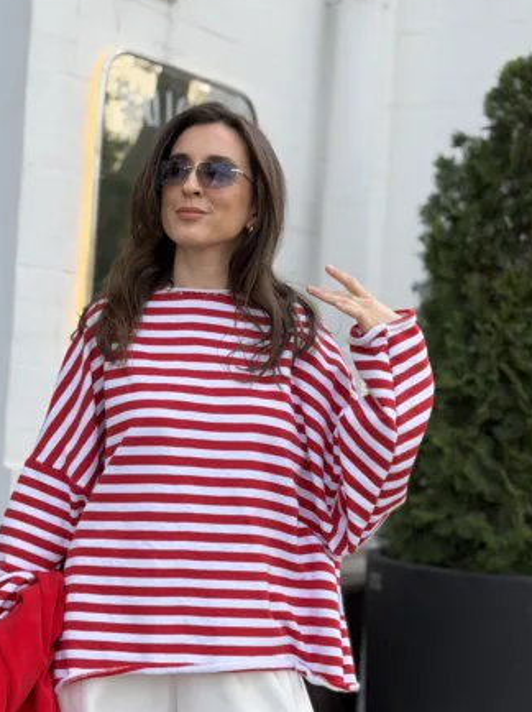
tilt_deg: -2.3
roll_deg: -3.6
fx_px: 1519
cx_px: 210
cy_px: 432
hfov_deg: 19.8
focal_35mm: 74
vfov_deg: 26.3
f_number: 1.78
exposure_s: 1/1222
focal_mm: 6.76
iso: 64
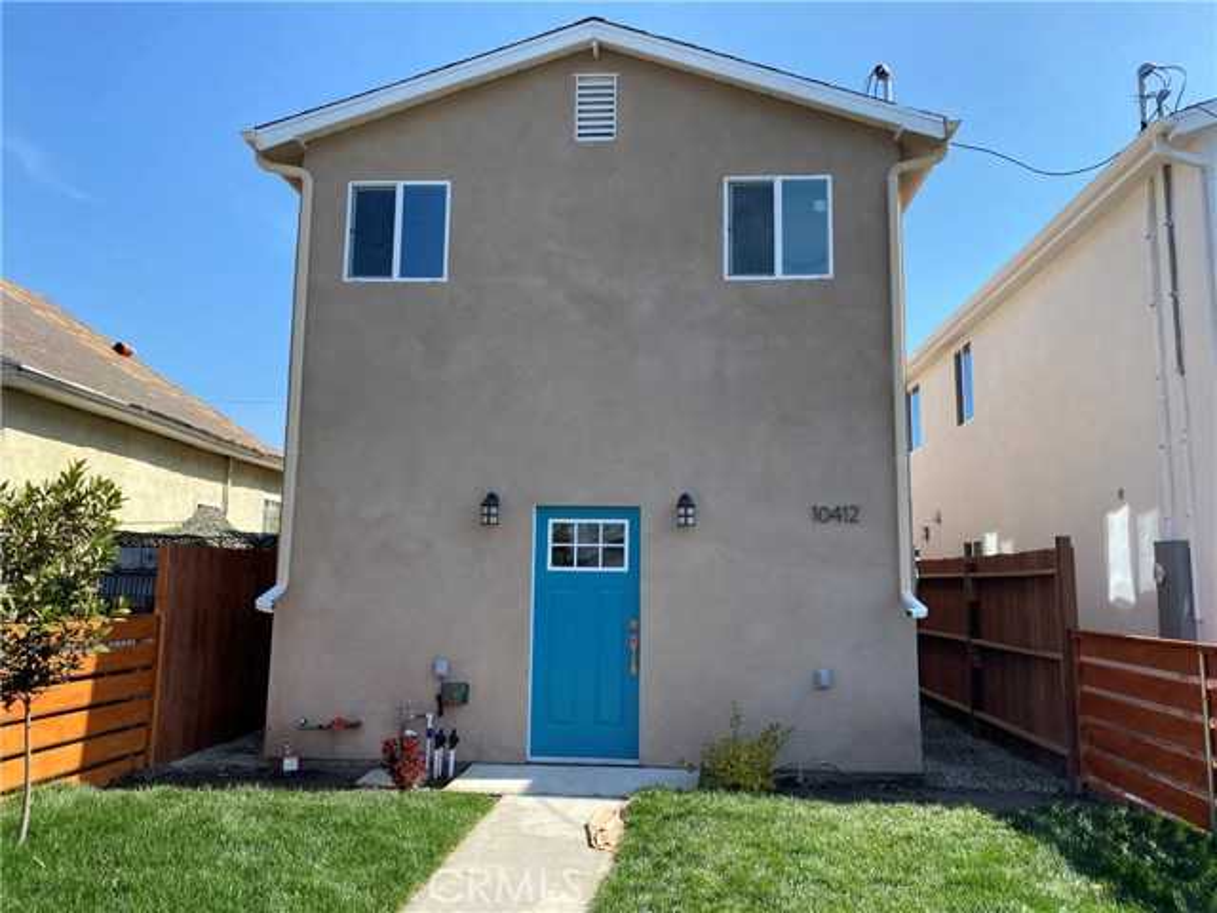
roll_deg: -0.8
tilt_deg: +7.5
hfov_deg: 67.3
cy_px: 456
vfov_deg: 53.1
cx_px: 608
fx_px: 914
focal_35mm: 26
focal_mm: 4.25
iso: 32
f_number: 1.8
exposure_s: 1/1565
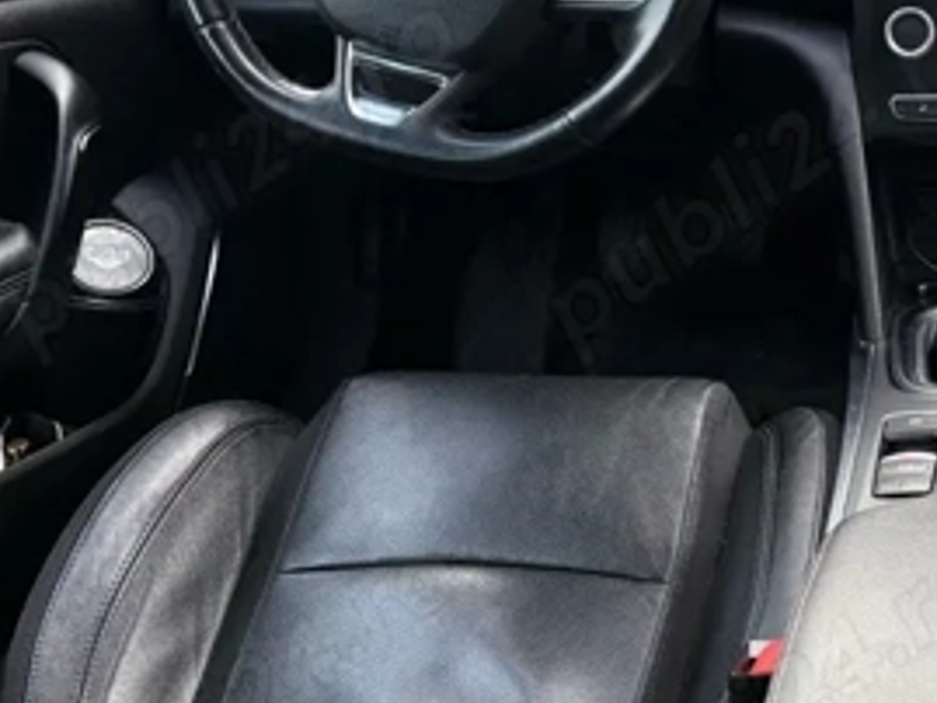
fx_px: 1571
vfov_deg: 25.0
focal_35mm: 58
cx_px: 909
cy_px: 191
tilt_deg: -21.7
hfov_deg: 31.1
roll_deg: +2.0
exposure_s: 1/168
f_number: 1.6
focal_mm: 5.96
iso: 100
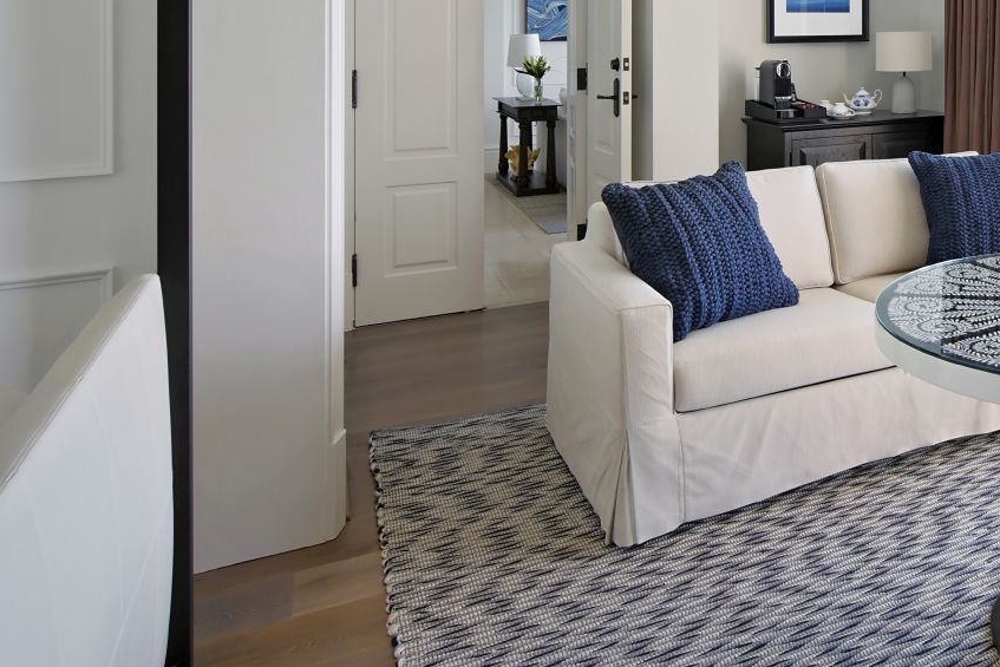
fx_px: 945
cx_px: 942
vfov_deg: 36.3
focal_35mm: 34
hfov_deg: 48.4
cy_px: 59
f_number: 16
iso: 64
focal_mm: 18
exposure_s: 1.6
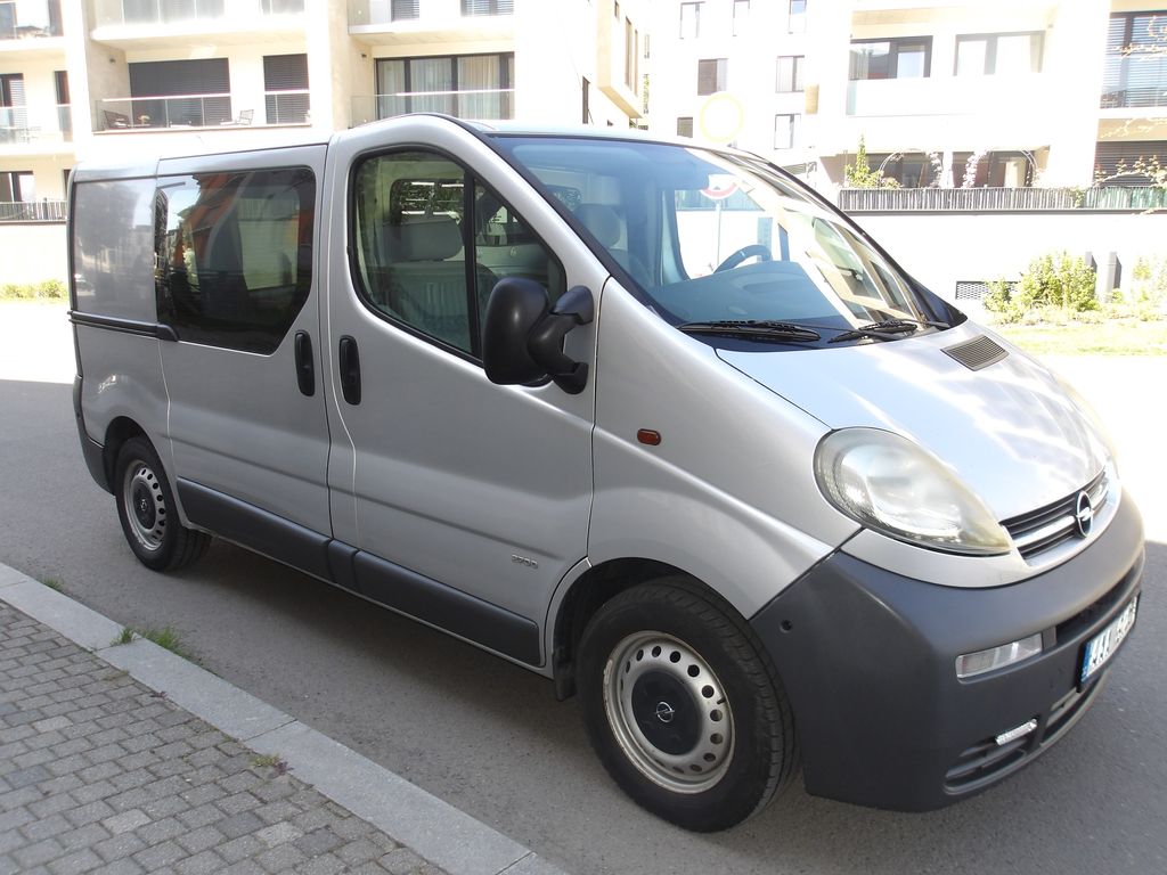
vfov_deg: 51.4
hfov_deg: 65.3
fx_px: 910
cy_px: 438
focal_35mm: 27
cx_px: 584
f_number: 3
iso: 100
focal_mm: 4.9
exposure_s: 1/172
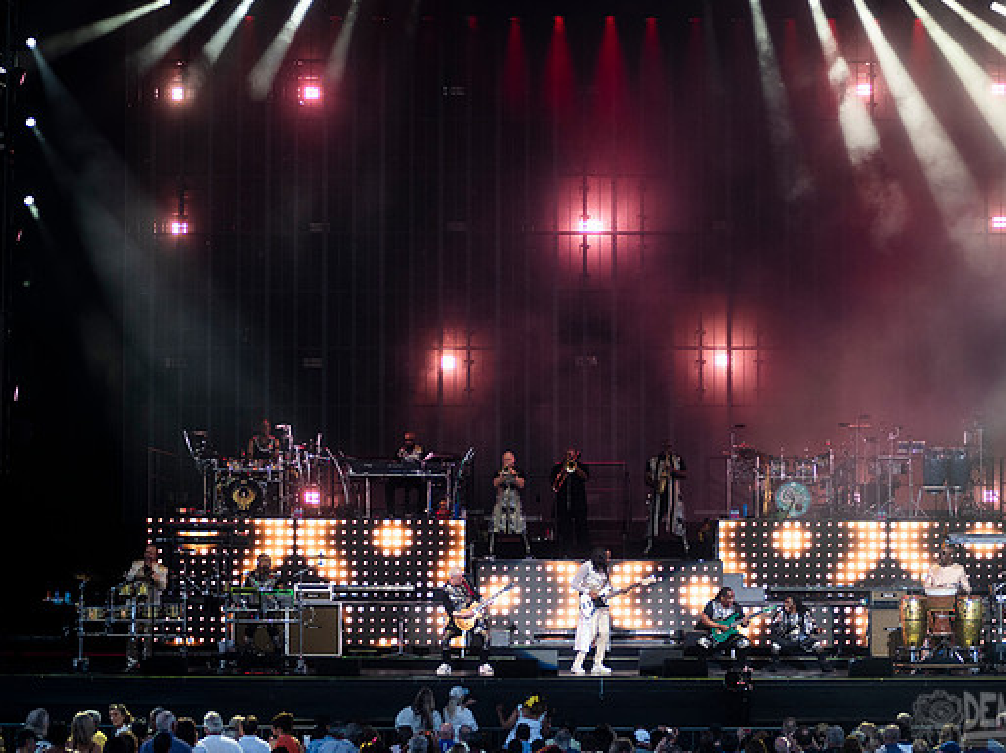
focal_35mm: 103
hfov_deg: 19.1
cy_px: 389
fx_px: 2991
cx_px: 559
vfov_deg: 14.3
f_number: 3.2
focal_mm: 80
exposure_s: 1/640
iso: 1000
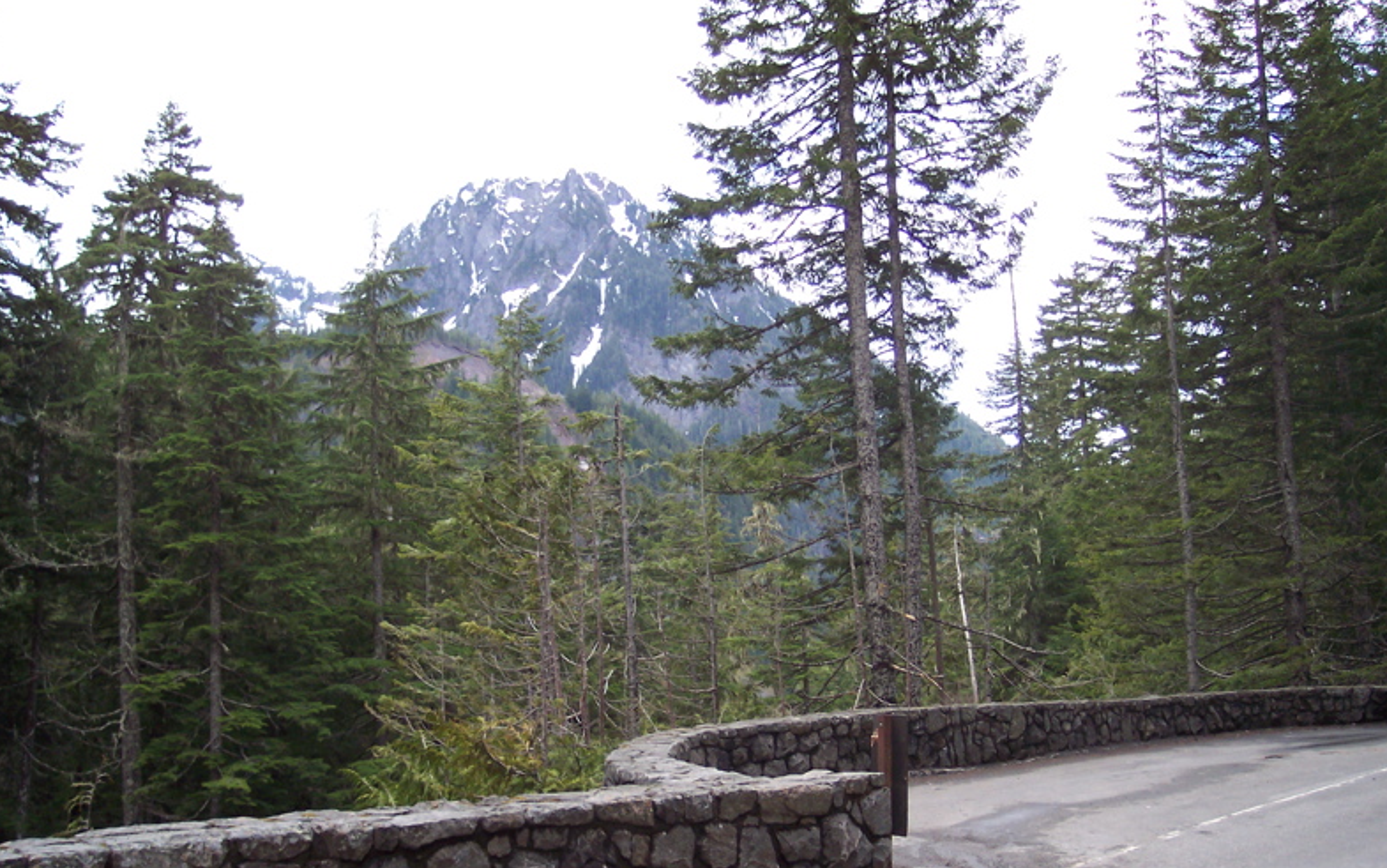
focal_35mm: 41
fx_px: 1550
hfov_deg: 48.2
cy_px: 522
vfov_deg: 31.2
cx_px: 695
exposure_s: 1/350
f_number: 2.8
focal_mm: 8
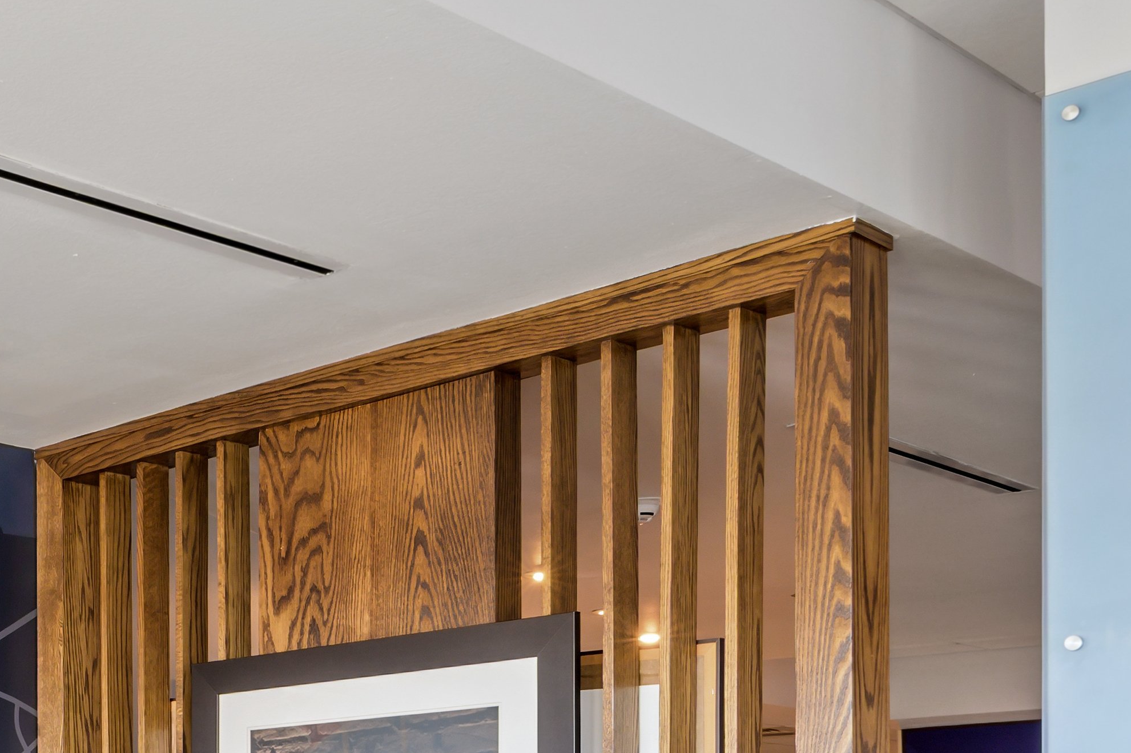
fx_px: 1821
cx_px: -352
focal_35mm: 58
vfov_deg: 21.5
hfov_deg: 28.2
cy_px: 924
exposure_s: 1/1.67
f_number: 11
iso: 250
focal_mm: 19
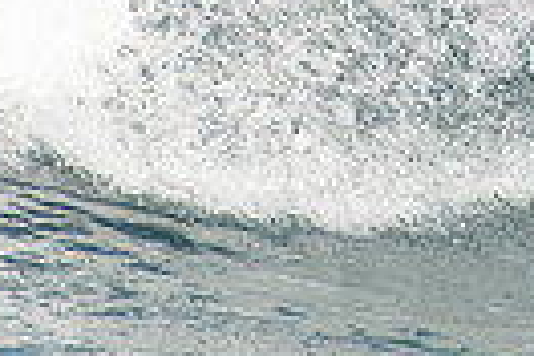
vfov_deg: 0.5
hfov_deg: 0.8
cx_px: 789
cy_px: -180
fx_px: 39023
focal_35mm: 2631
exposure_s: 1/1600
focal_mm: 400
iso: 450
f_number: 5.6
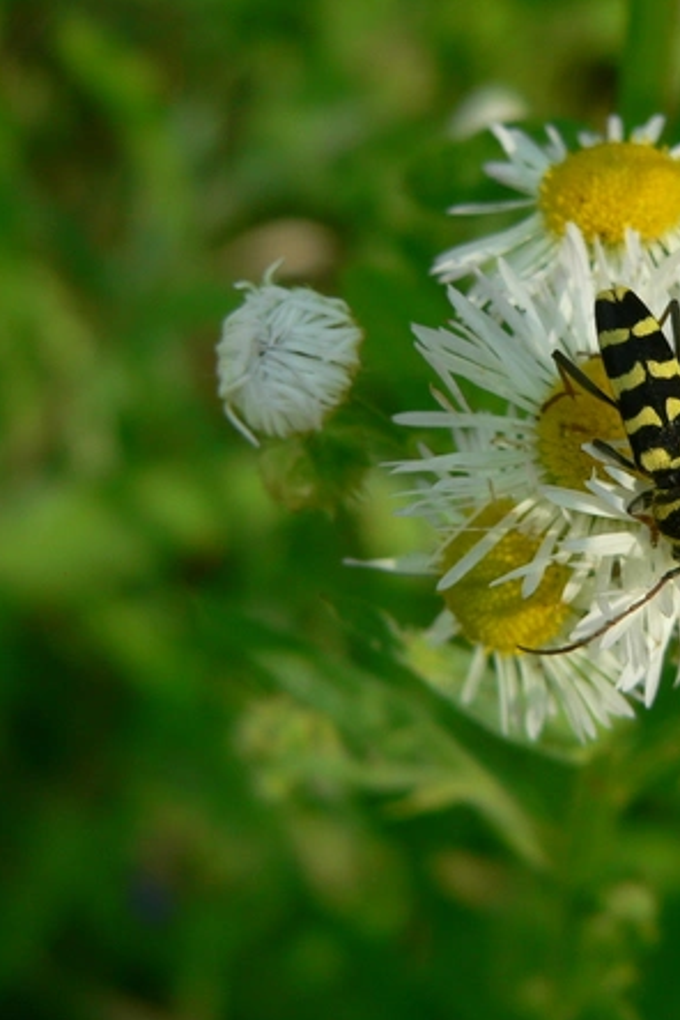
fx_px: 2975
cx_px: 590
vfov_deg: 19.5
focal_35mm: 105
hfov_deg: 13.0
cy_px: 471
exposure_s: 1/320
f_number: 4
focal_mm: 11.6
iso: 80
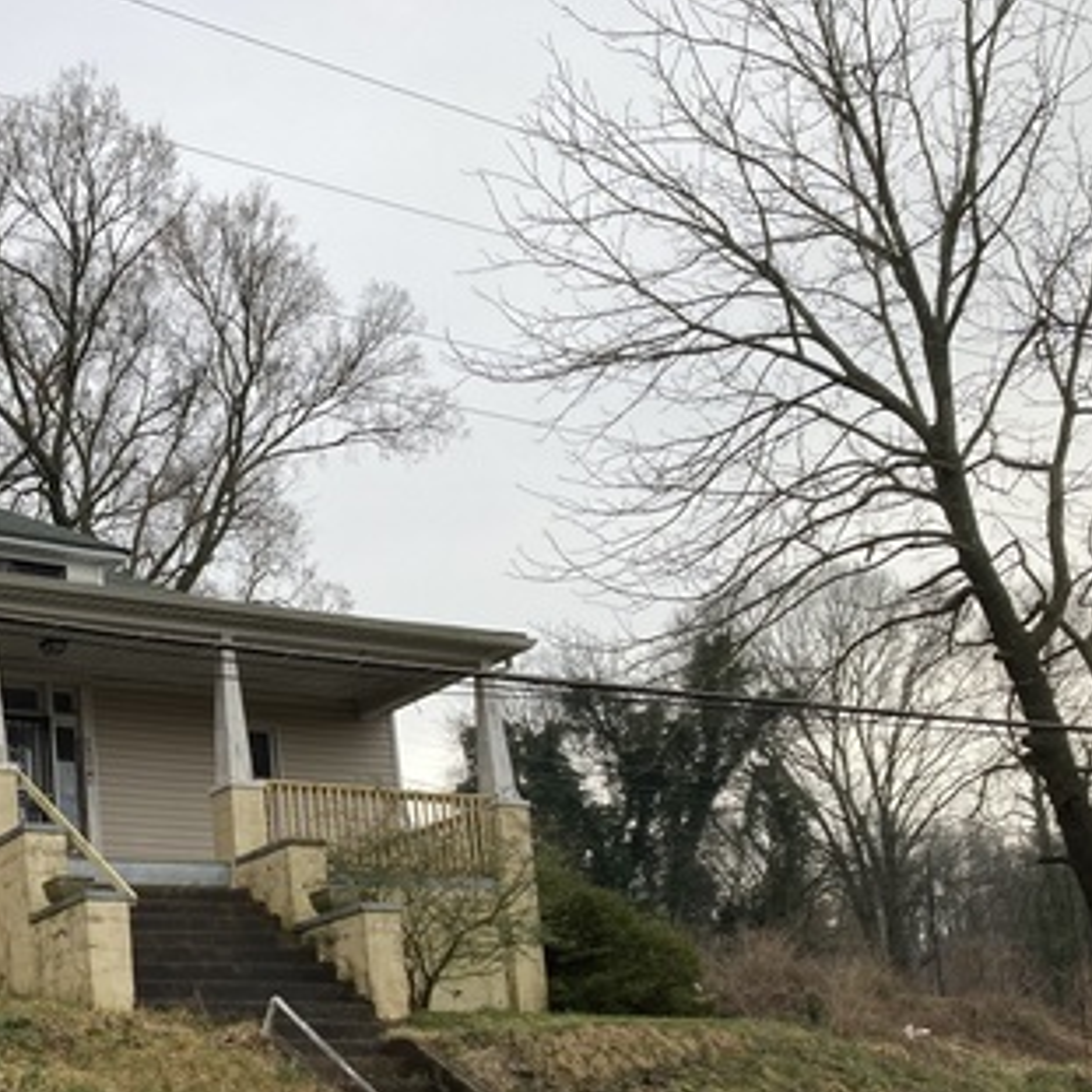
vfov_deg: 31.7
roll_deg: +3.4
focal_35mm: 53
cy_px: 811
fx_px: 1892
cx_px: 139
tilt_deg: +15.0
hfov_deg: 30.9
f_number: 1.8
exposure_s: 1/371
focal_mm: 3.99
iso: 20
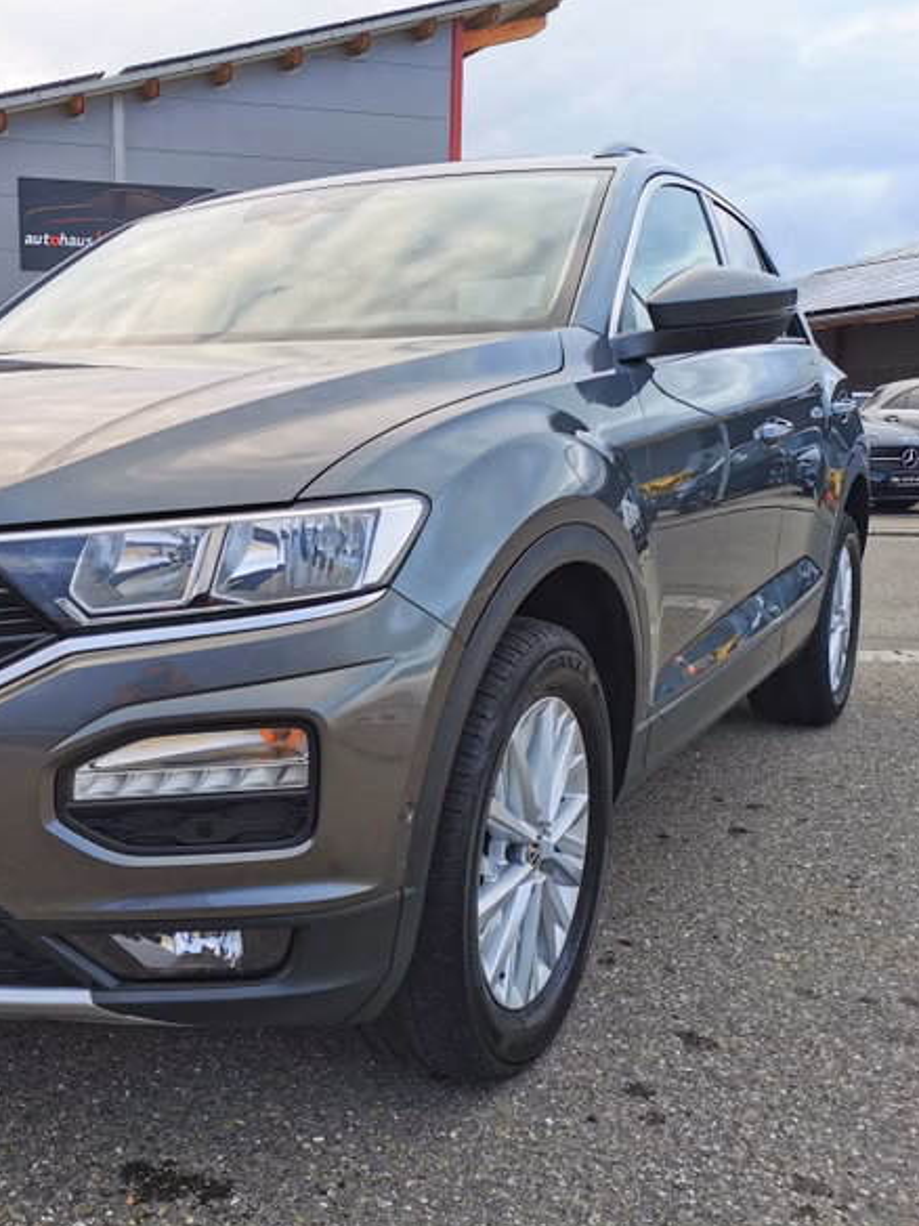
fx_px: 1310
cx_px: 159
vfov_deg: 50.1
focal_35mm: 37
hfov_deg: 37.1
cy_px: 609
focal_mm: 5.58
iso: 50
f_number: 1.8
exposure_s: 1/240
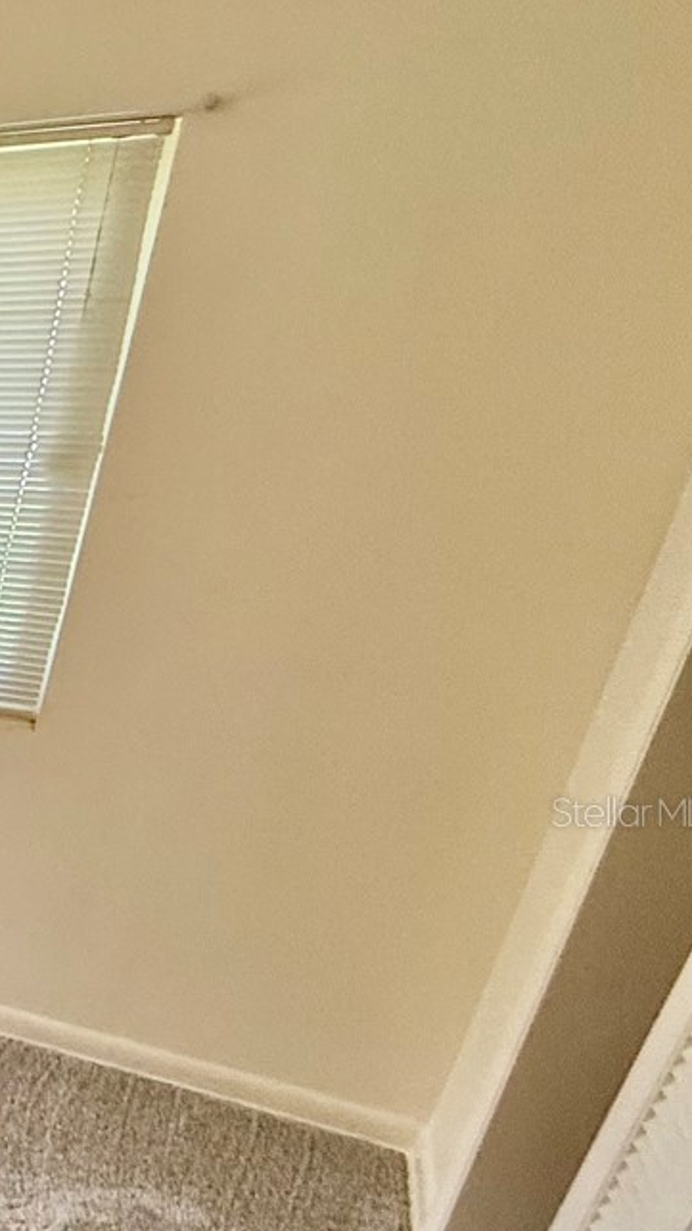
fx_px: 1240
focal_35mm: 38
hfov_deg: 17.4
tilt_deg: -19.2
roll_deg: +0.4
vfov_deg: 51.9
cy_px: 811
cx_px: -801
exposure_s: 1/120
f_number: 2.2
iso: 160
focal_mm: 2.22
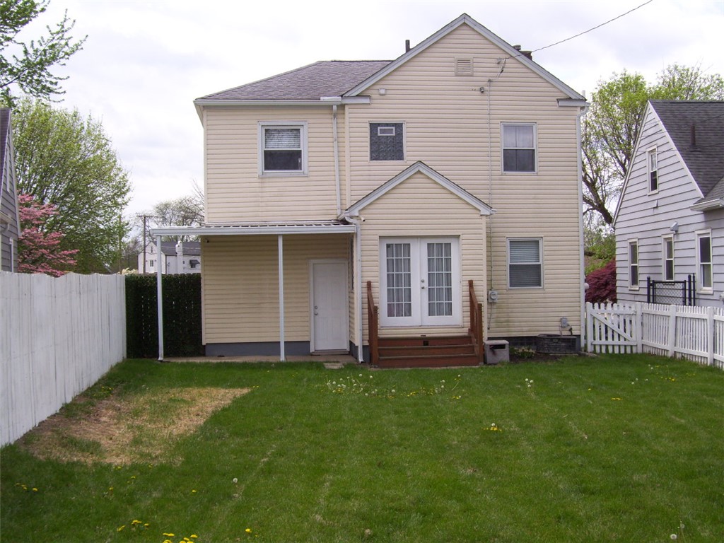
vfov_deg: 32.2
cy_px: 272
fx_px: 941
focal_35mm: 45
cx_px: 362
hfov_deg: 42.1
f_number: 5.6
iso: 80
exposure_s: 1/320
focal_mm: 7.6
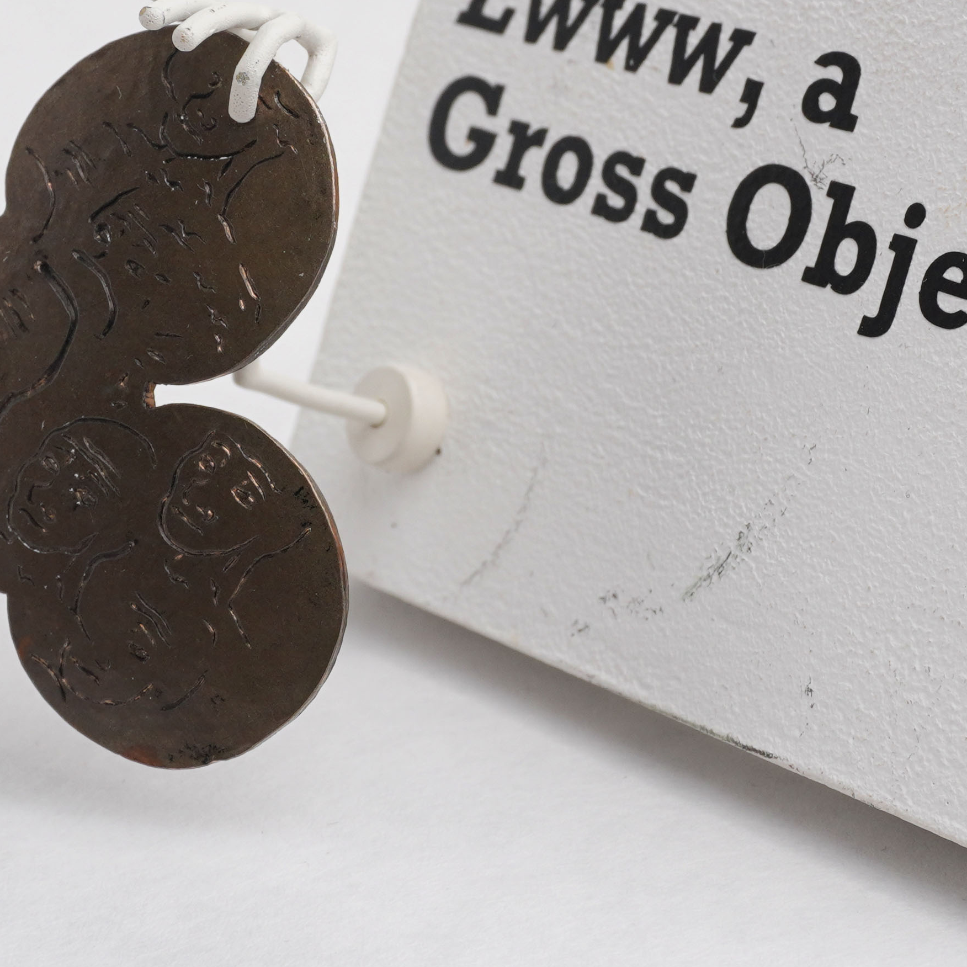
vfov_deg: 13.3
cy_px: 325
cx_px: 577
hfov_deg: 13.3
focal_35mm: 131
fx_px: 4140
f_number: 8
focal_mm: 30
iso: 200
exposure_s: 1/80
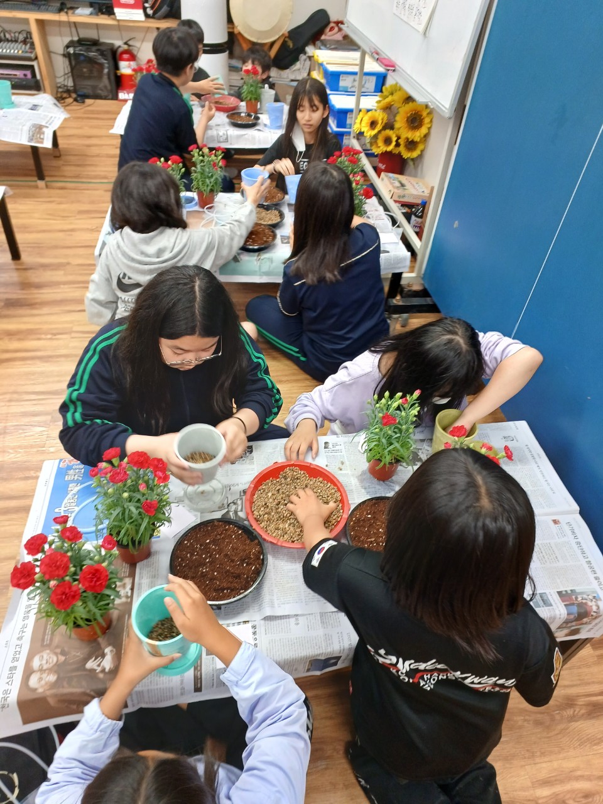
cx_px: 302
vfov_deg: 73.9
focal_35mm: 23
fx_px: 534
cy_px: 402
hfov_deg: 58.9
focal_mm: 5.06
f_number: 1.8
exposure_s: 1/30
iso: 200
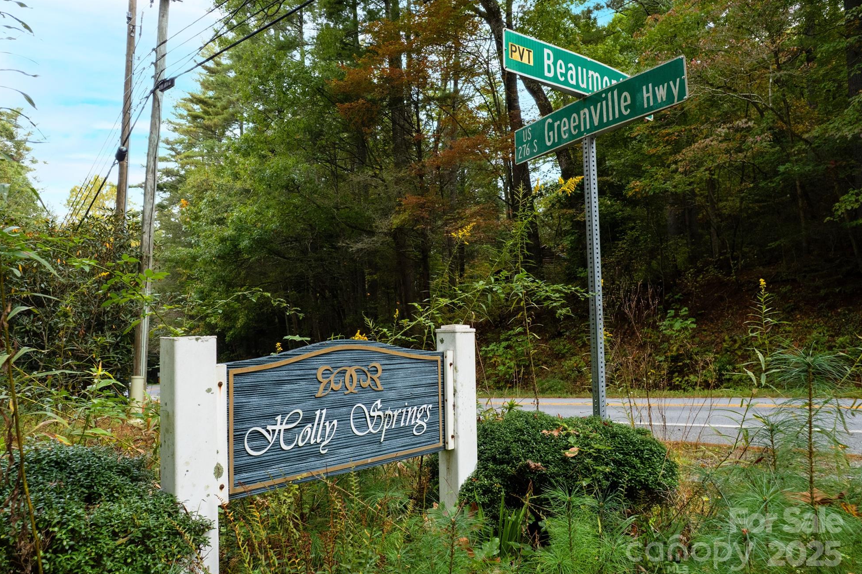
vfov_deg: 55.1
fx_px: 550
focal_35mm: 23
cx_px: 424
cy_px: 290
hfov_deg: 76.1
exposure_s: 1/240
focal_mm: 8.38
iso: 100
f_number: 2.8
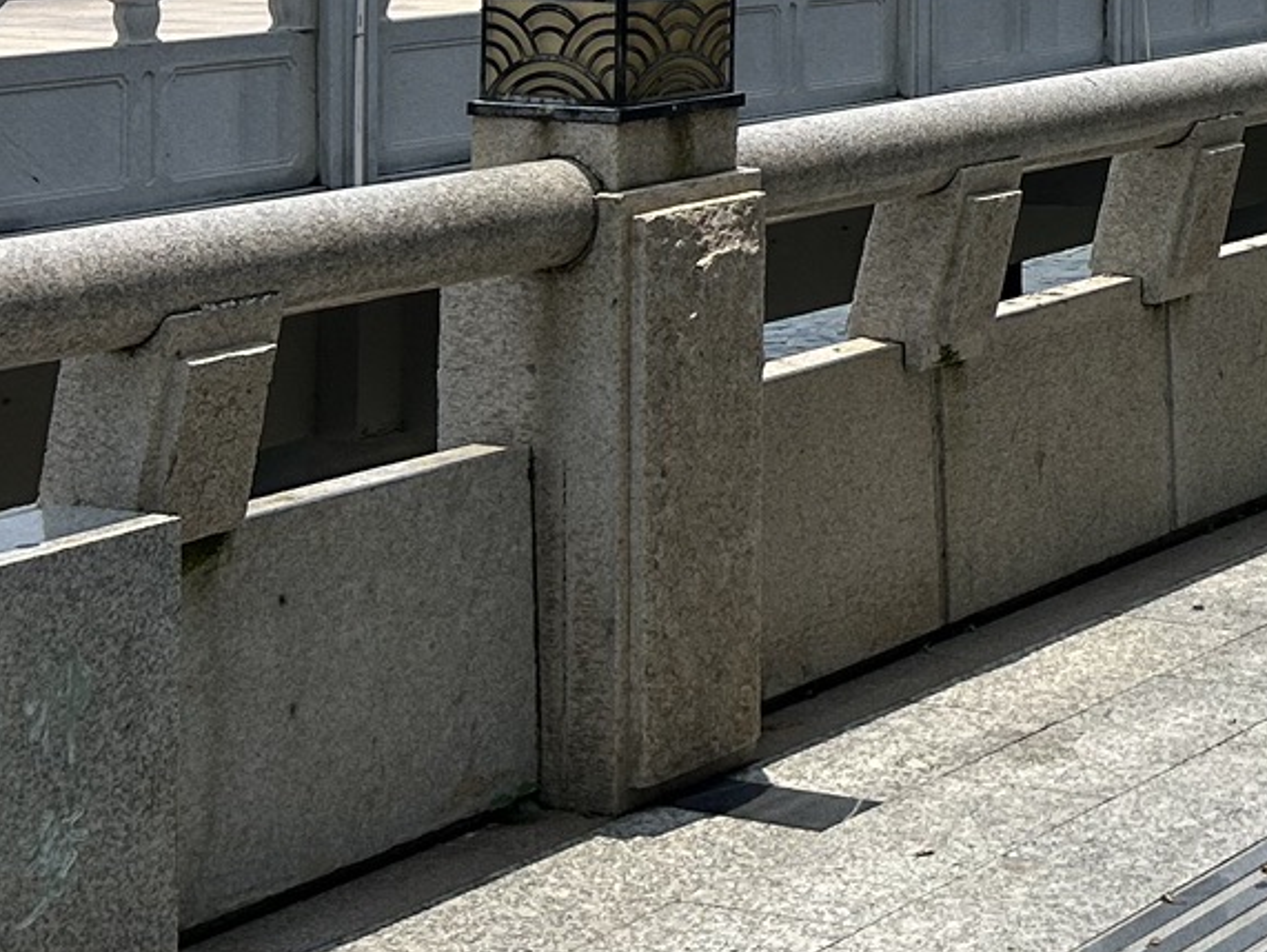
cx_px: 1788
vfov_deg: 15.4
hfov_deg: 19.3
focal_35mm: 91
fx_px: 3333
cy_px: -313
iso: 50
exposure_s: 1/9434
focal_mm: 5.7
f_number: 1.5
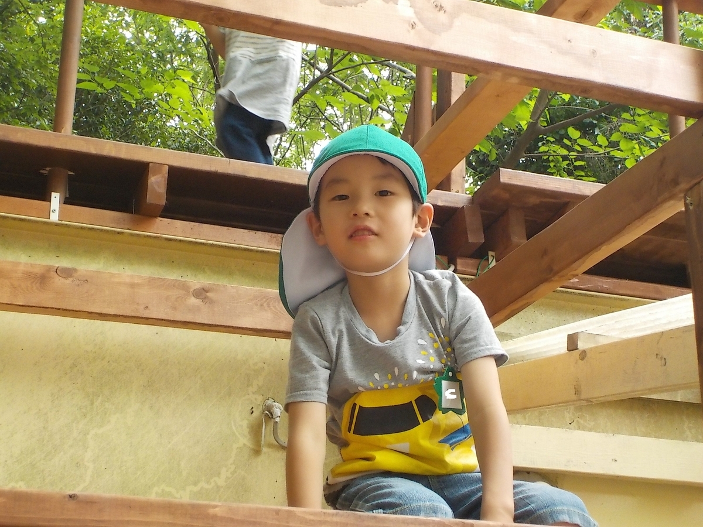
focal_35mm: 71
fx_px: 1442
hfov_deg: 27.4
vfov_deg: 20.7
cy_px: 264
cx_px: 352
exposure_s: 1/125
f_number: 5.3
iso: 400
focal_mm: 9.7
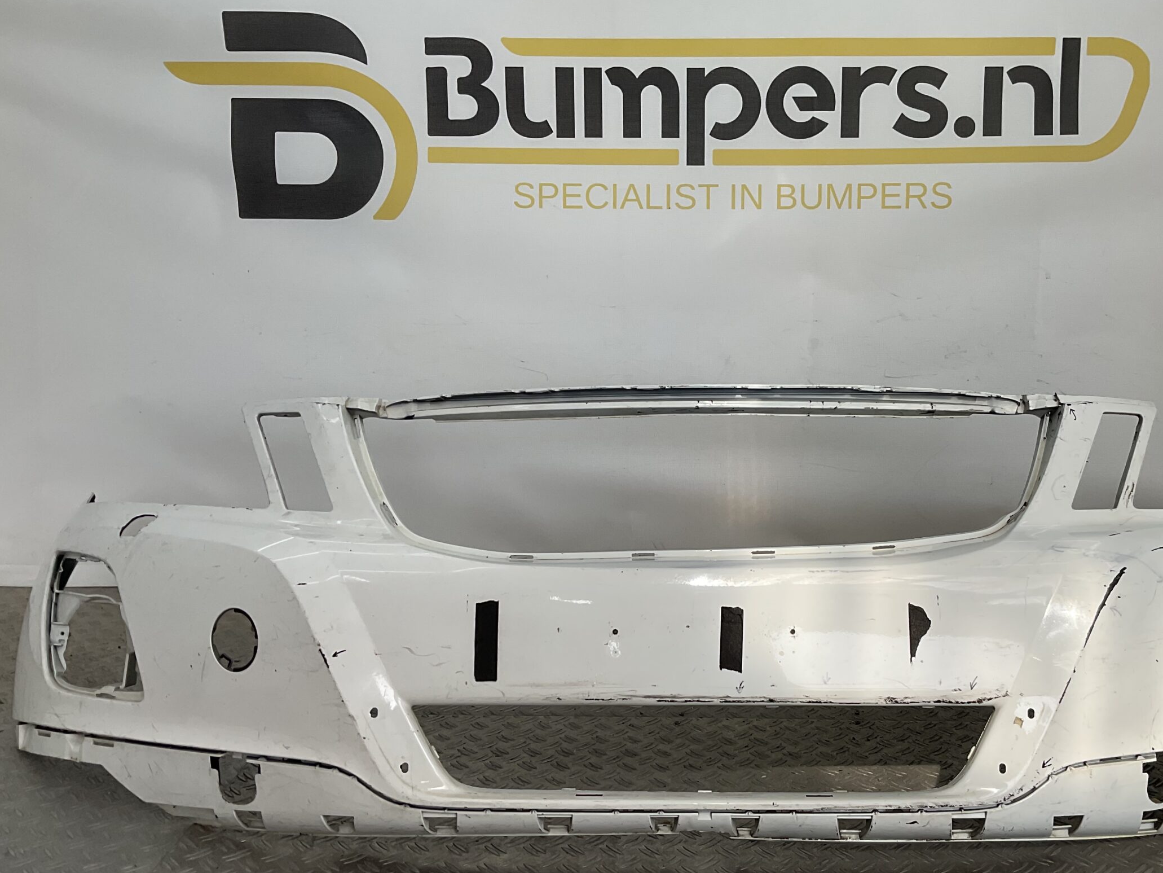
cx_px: 712
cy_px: 472
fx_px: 1210
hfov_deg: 50.9
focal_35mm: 36
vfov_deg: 39.6
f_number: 1.8
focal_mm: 3
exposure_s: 1/657
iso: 16
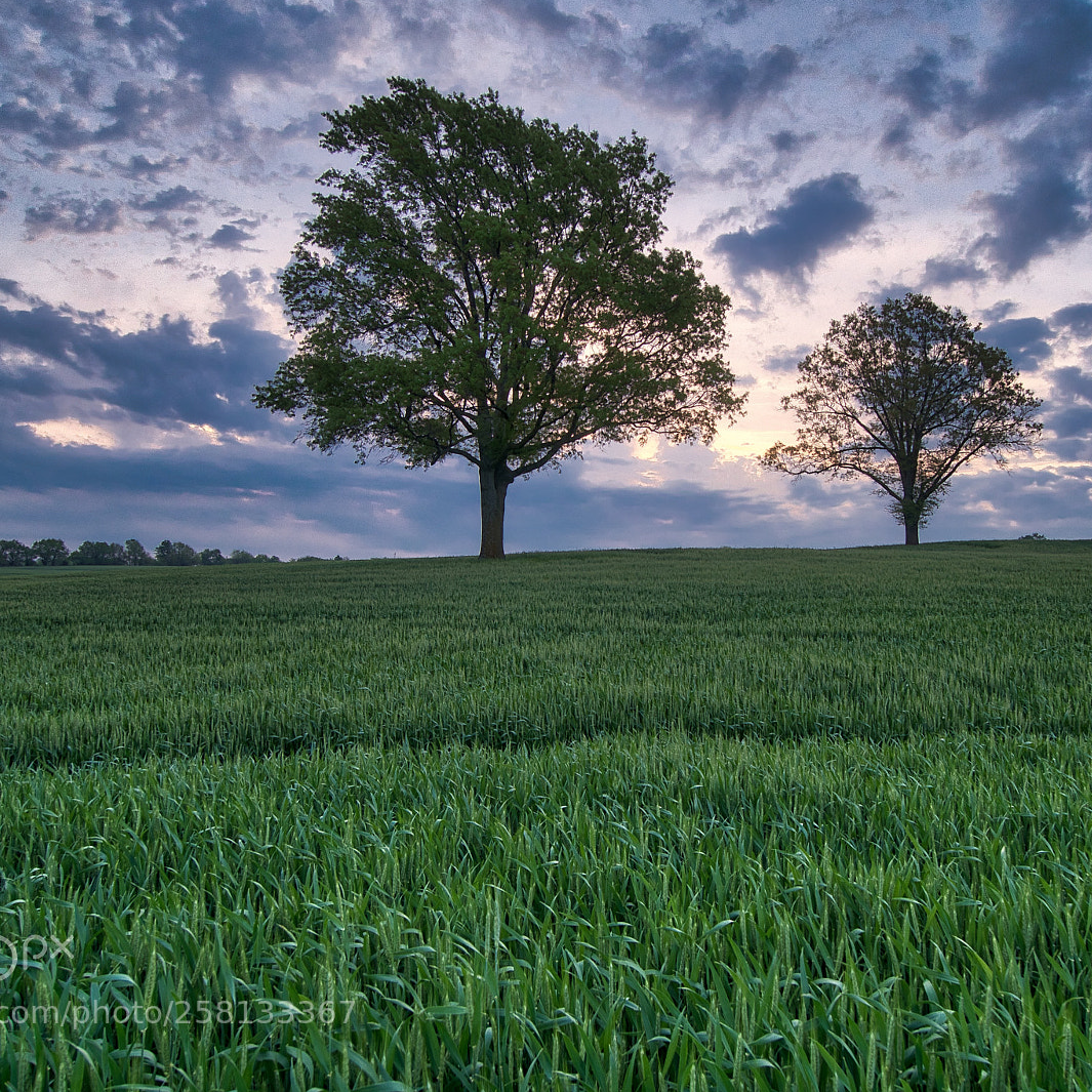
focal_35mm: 23
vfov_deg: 67.3
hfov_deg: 66.8
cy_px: 544
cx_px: 640
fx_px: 821
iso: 800
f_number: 8
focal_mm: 12
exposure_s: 1/45
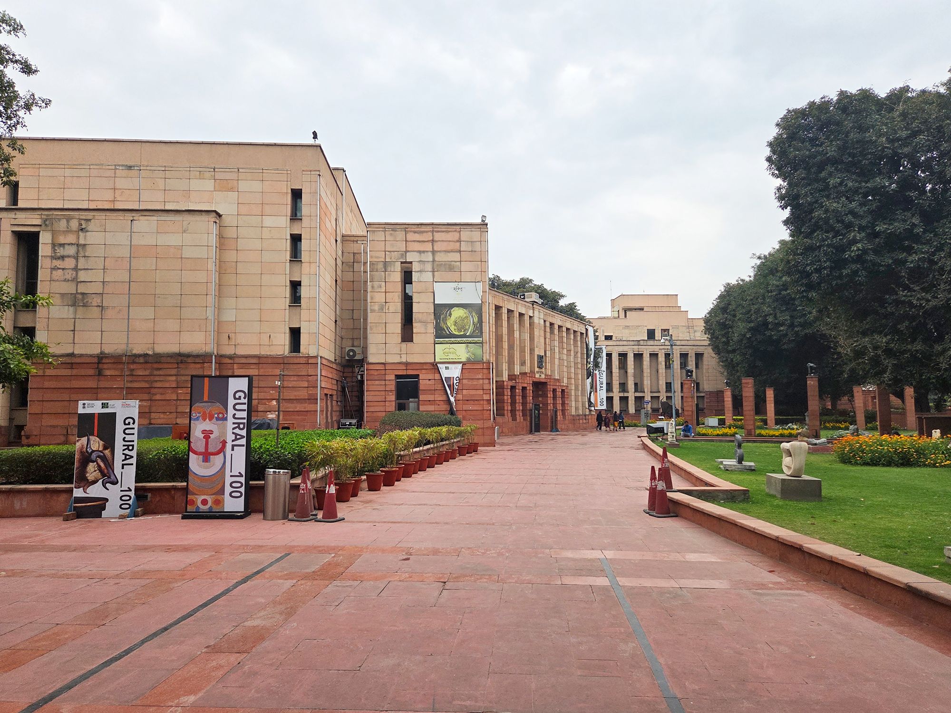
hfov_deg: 73.9
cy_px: 356
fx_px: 632
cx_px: 476
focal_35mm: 23
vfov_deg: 58.9
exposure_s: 1/359
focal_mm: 5.4
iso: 50
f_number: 1.8
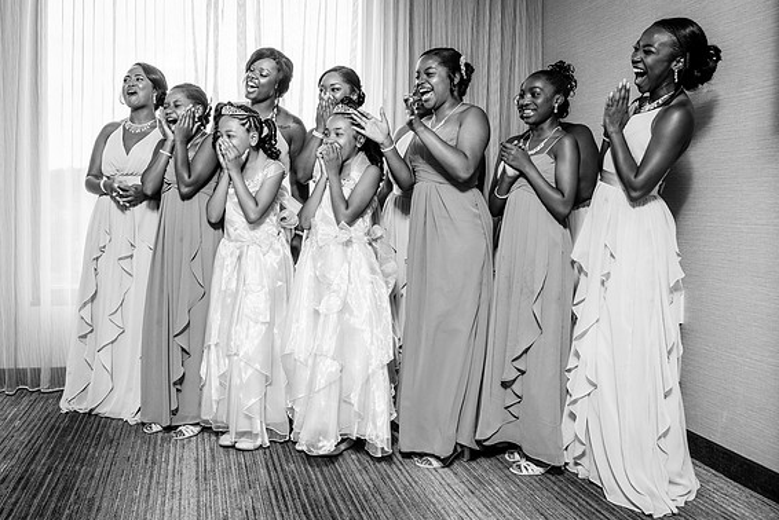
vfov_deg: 42.3
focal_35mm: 31
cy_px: 226
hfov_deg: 60.0
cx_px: 337
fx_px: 671
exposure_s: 1/200
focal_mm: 27
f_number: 4
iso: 640
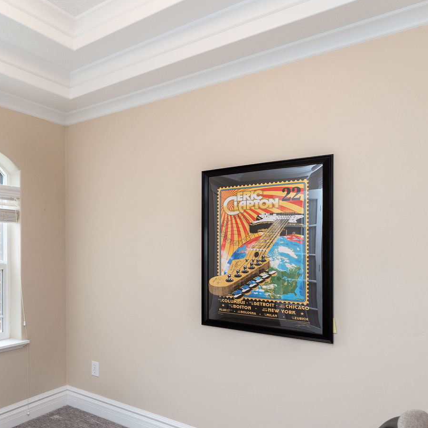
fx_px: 378
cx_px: 31
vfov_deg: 58.7
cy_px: 251
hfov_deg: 51.1
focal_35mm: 27
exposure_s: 1/100
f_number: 8
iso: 400
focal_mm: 14
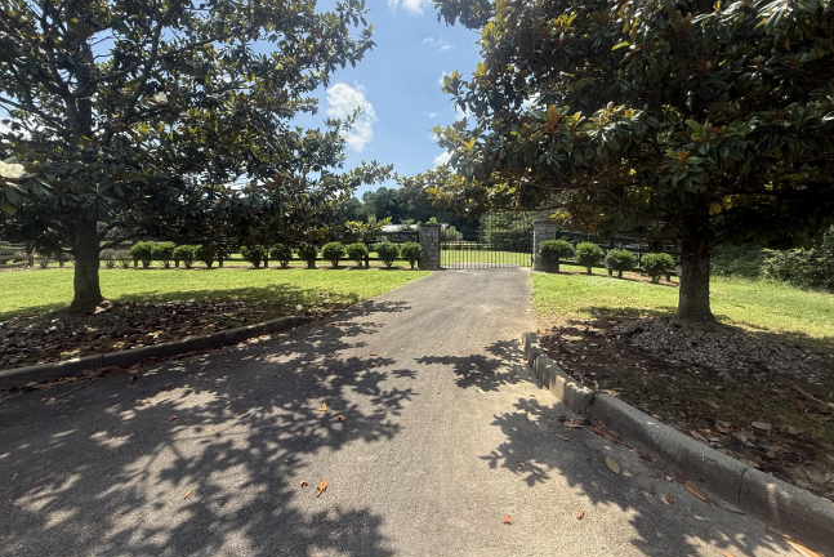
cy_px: 258
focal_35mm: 15
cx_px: 429
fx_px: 348
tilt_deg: +1.6
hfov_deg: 100.3
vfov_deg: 77.3
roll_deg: -0.4
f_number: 2.2
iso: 64
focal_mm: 2.22
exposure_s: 1/1211
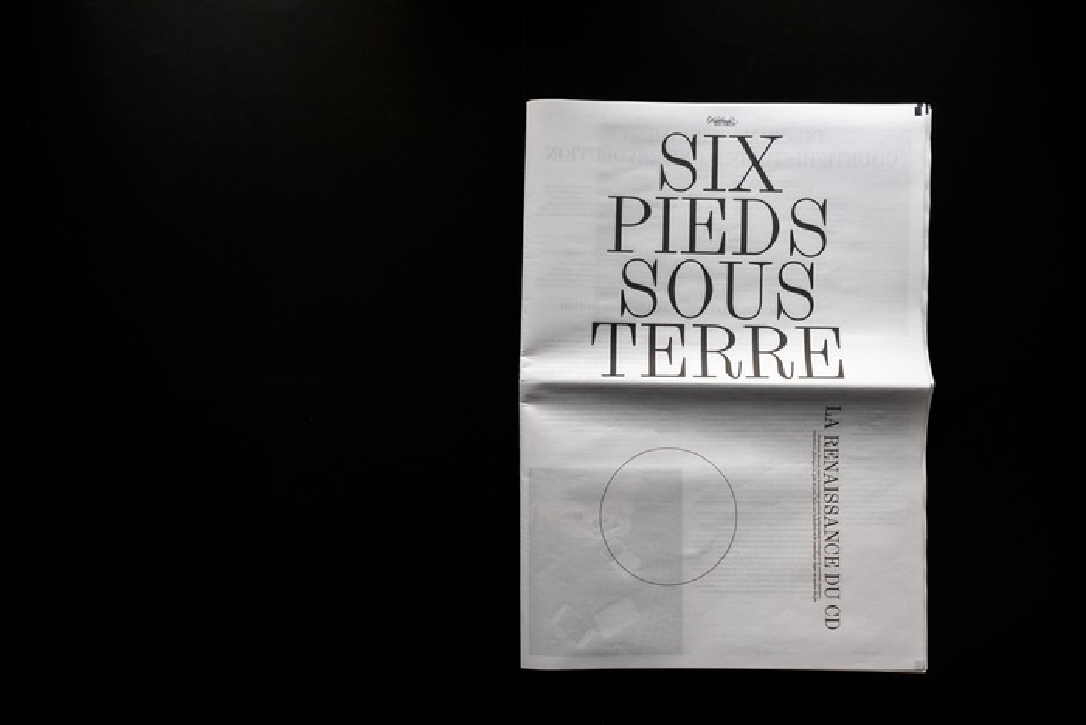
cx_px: 543
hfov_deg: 63.6
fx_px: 875
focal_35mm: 29
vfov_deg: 45.0
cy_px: 362
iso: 100
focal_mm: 29
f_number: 6.3
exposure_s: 1/125
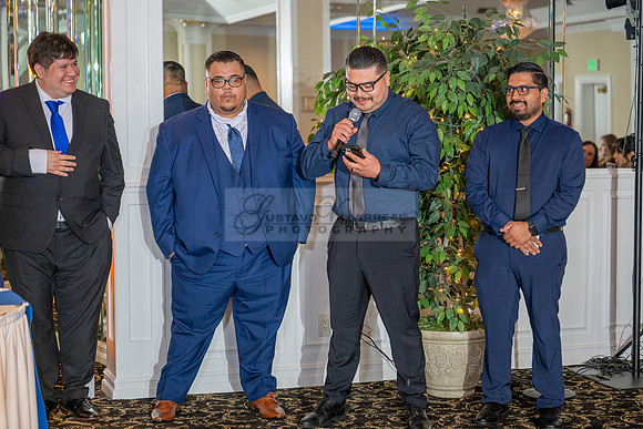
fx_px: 1251
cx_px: 322
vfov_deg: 19.5
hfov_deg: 28.8
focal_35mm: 70
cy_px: 214
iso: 640
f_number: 2.8
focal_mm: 70
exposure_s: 1/160
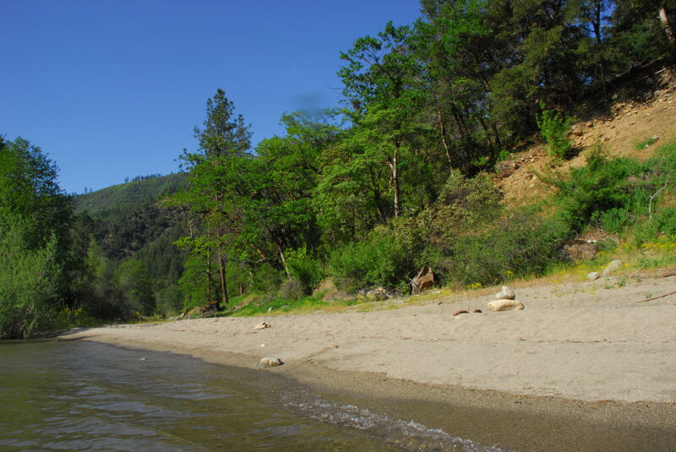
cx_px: 338
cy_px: 226
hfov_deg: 67.3
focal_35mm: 27
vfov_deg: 48.0
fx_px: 507
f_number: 8
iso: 200
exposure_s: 1/250
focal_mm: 18
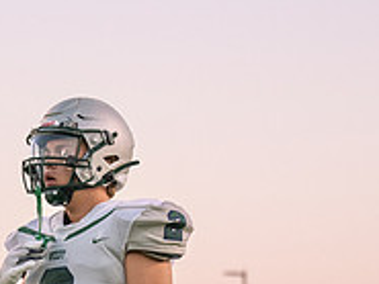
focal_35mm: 325
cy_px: 372
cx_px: 81
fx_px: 3561
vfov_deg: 4.6
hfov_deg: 6.1
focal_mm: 70
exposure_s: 1/1600
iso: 1250
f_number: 2.8
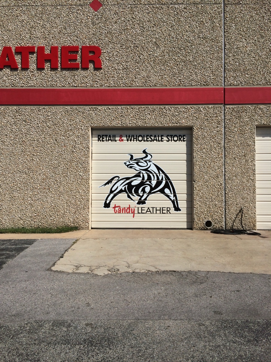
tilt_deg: +0.7
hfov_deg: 48.2
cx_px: 136
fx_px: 303
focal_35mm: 29
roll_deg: +1.6
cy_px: 181
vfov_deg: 61.7
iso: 32
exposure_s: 1/5128
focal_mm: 4.15
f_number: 2.2
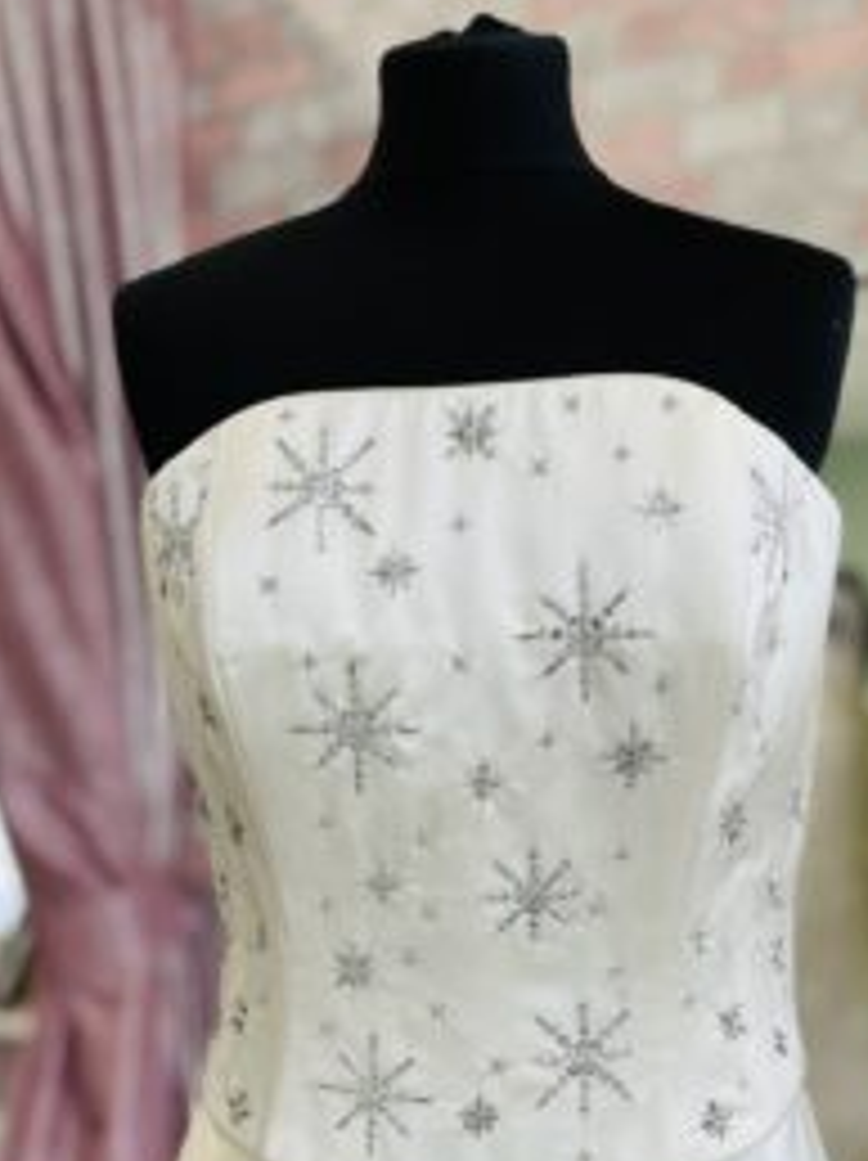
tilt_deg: -6.4
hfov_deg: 33.5
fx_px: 1440
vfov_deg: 42.4
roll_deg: +0.3
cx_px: 499
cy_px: 884
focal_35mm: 43
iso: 32
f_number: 1.6
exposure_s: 1/121
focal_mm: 5.1
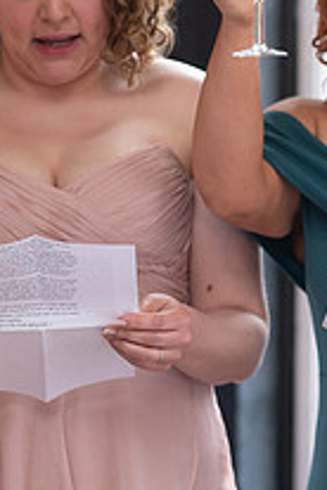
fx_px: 4251
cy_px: 154
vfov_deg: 6.6
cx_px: 310
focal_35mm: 312
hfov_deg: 4.4
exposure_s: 1/100
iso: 500
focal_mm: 85
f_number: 2.2
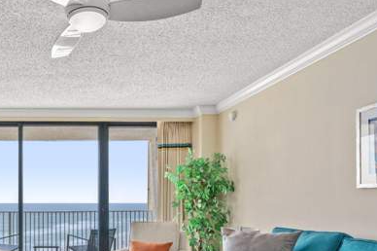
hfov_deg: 52.7
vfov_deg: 38.7
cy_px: 194
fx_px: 345
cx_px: 64
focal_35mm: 33
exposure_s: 1/13
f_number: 8
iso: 400
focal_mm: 16
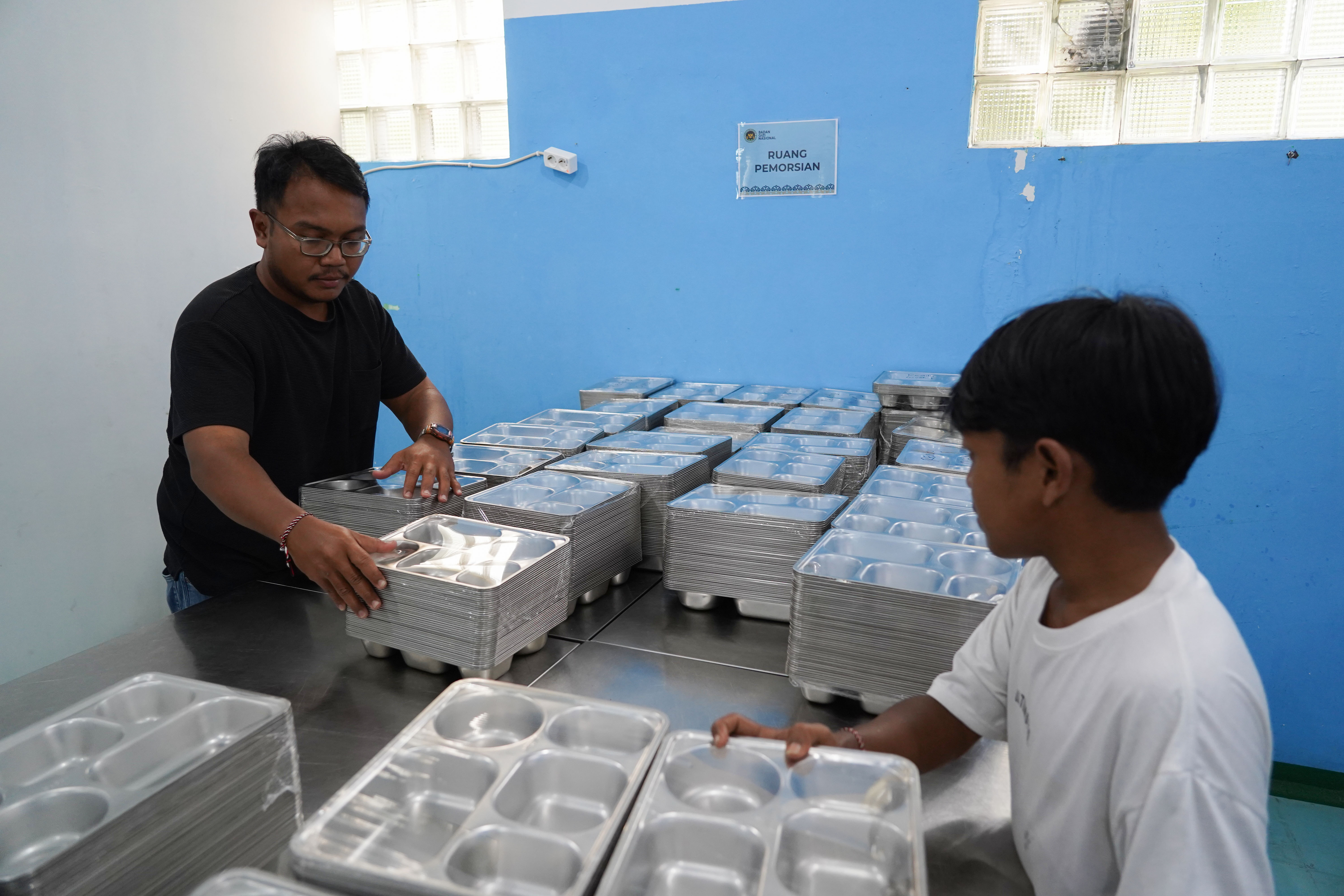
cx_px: 672
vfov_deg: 53.1
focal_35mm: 24
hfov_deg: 73.7
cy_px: 448
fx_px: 896
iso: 2000
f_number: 4
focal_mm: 24
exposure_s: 1/200
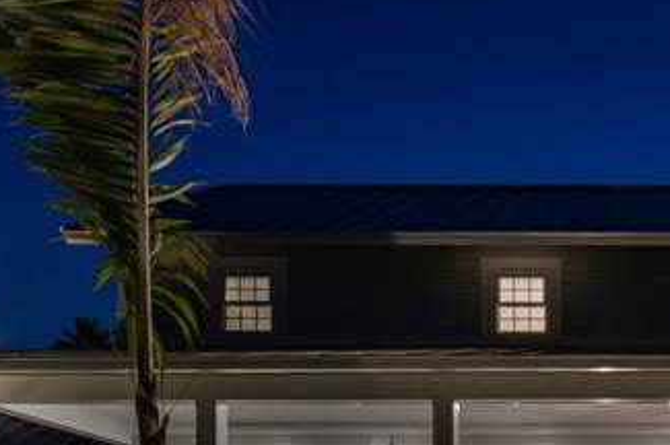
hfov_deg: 41.3
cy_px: 591
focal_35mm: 41
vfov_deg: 26.9
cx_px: 670
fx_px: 762
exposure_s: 5
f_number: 11
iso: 400
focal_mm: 13
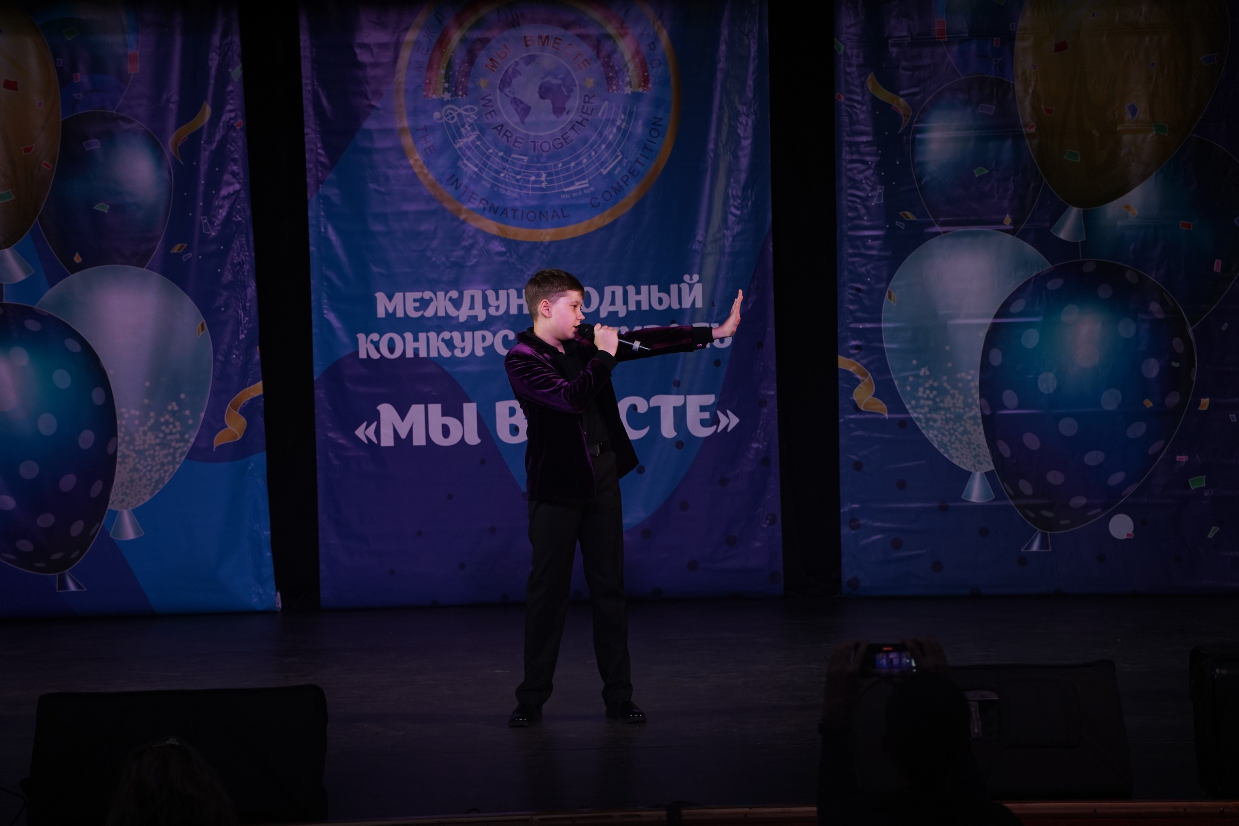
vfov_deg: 12.2
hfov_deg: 18.3
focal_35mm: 112
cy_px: 413
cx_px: 620
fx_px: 3855
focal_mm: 112
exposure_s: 1/250
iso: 1600
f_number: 5.6
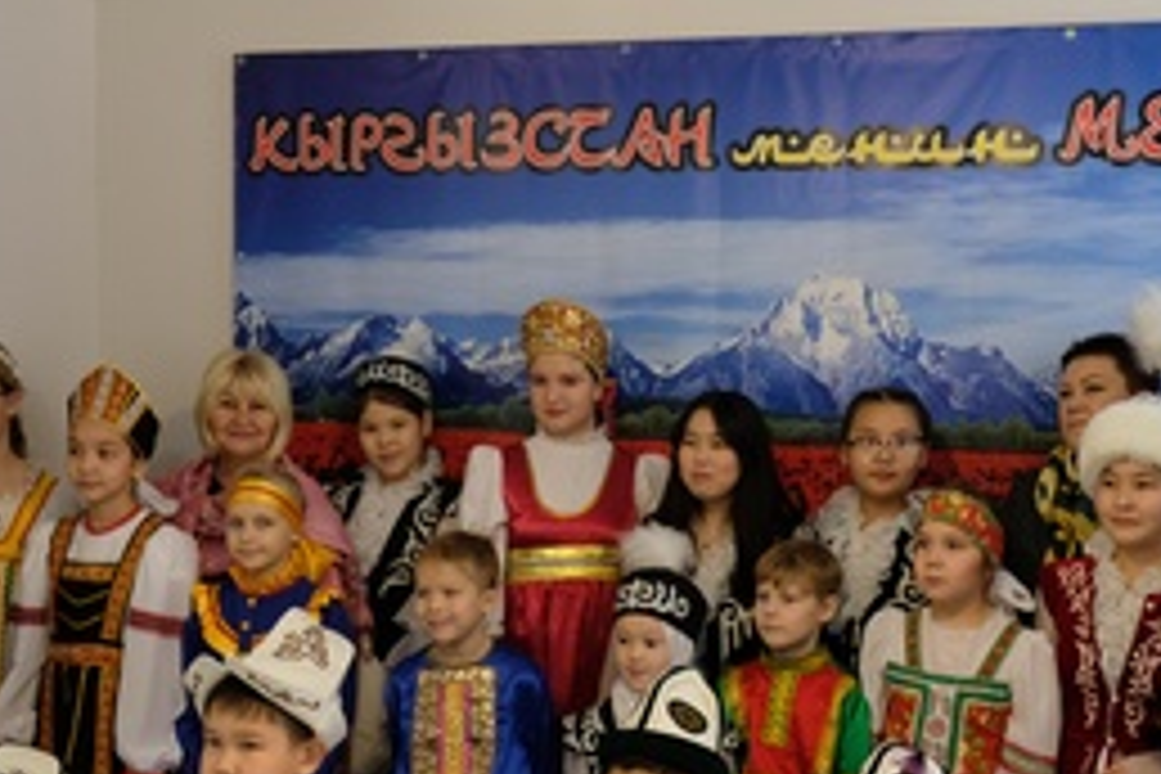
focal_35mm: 45
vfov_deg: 29.8
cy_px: 448
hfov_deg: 43.6
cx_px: 634
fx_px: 1451
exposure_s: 1/60
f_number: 4
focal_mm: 19.6
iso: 2500
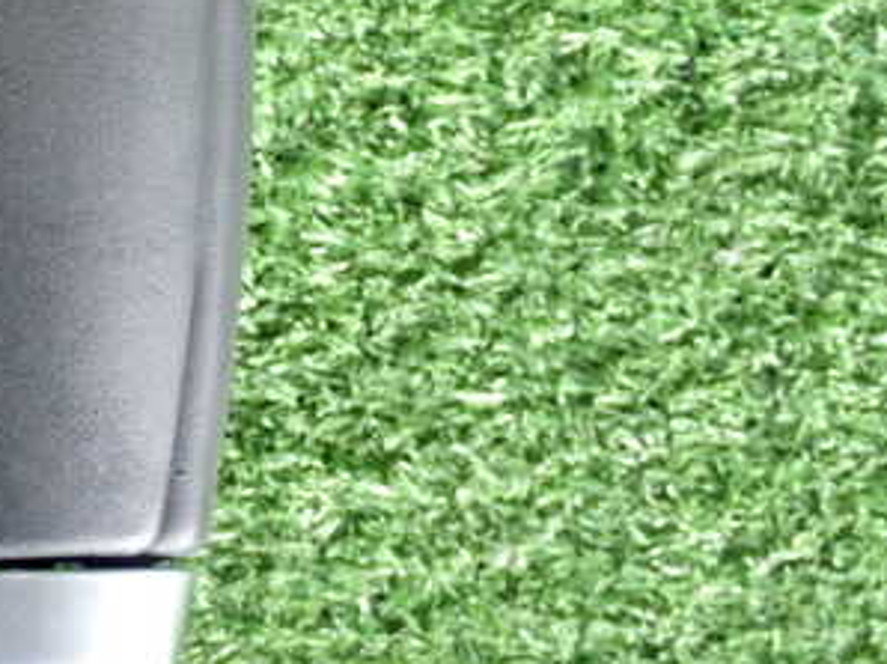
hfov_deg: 15.5
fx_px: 3200
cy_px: 155
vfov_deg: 11.8
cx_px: 15
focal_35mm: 125
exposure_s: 1/60
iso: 800
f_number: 3.6
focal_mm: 11.09
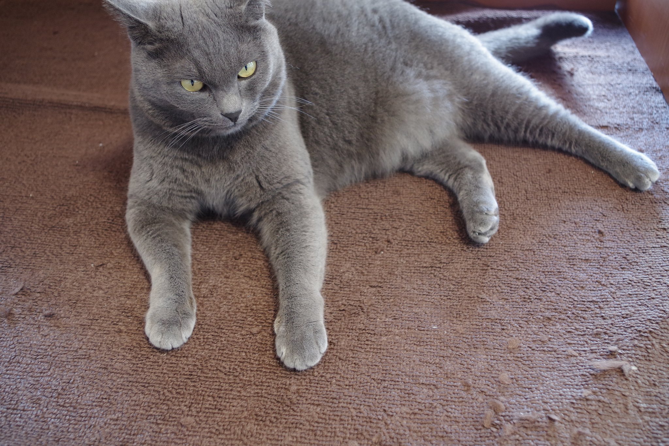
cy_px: 223
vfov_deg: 36.9
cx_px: 334
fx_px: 669
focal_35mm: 36
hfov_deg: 53.1
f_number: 4.5
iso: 800
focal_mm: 24
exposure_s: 1/10
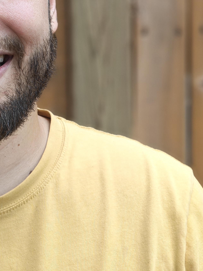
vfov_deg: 17.2
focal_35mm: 113
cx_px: -29
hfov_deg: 12.8
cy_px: 32
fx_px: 884
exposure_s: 1/200
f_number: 4.5
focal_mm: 7.1
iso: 125
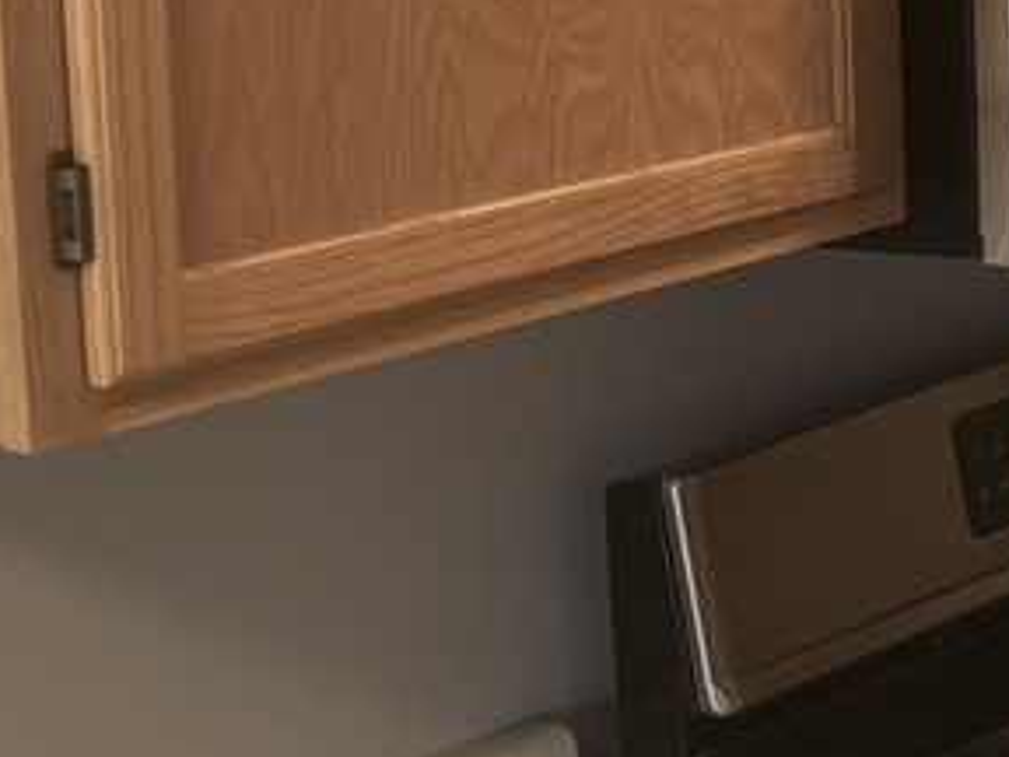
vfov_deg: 12.3
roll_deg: -0.6
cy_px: 81
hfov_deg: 14.1
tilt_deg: -9.7
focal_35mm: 120
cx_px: 1951
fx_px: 3498
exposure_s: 1/60
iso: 160
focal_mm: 6.76
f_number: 1.78
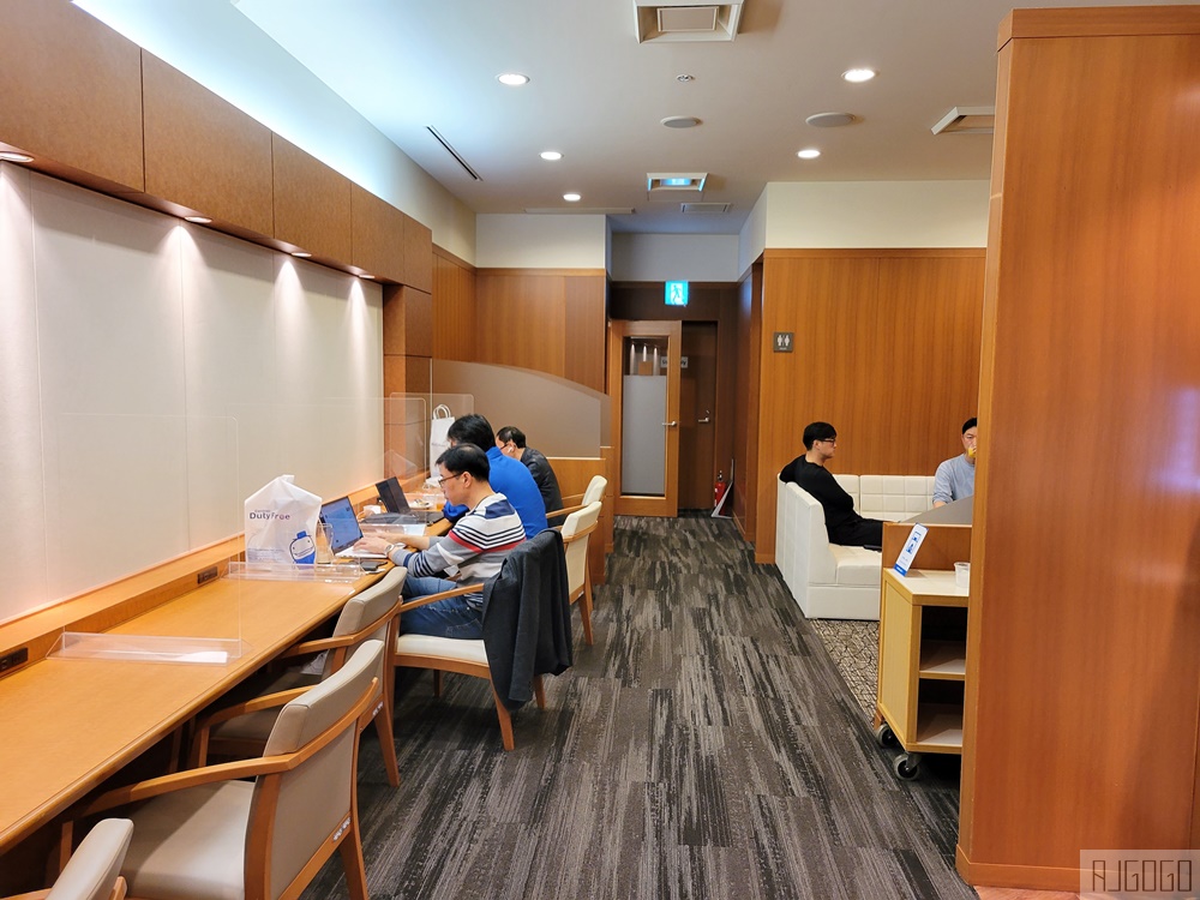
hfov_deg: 67.3
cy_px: 450
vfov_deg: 53.1
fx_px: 901
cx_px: 600
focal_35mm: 26
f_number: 1.8
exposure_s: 1/60
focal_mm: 5.4
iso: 200
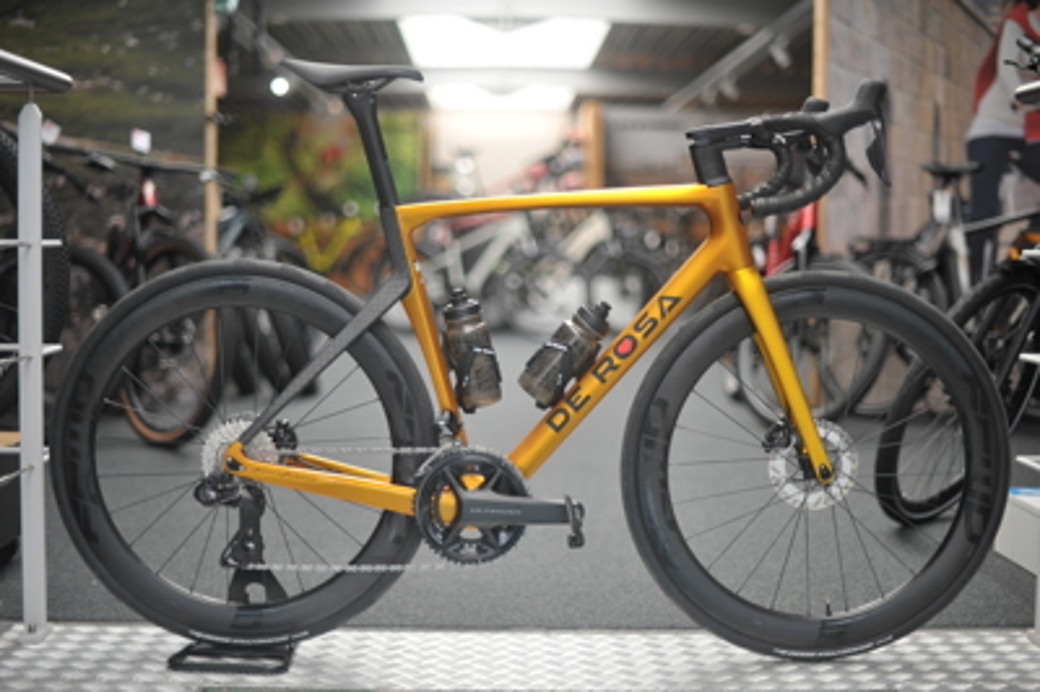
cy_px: 346
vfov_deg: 26.9
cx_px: 520
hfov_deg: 39.6
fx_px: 1443
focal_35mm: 50
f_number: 1.4
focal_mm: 50
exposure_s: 1/1600
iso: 500
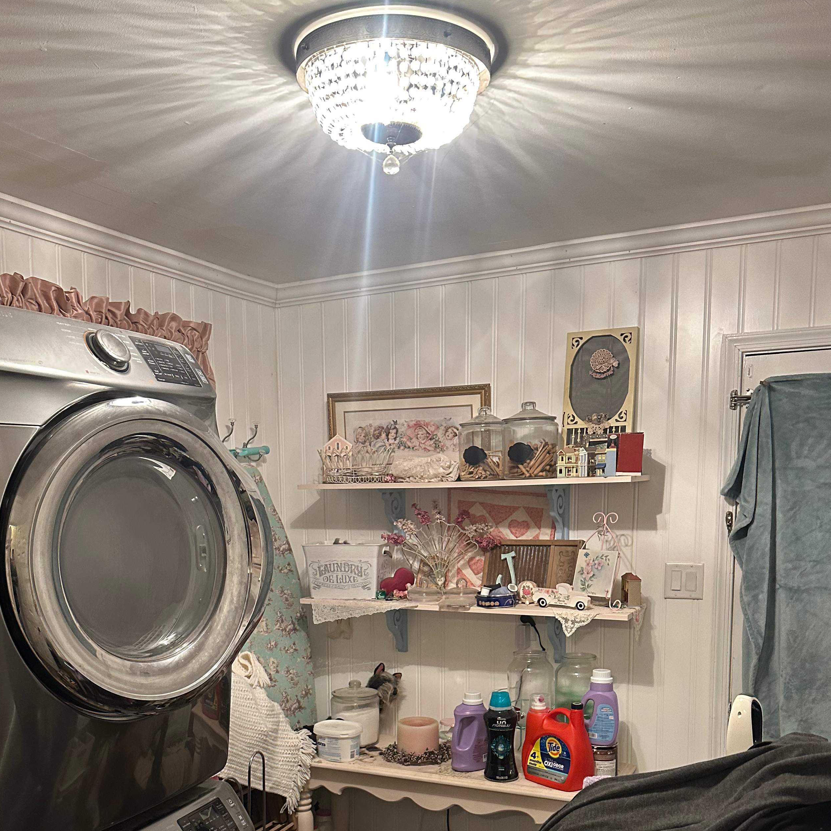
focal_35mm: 34
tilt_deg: -3.8
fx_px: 923
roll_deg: +1.1
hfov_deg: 48.4
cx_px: 381
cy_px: 620
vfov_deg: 46.7
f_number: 1.78
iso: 400
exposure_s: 1/60
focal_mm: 6.86
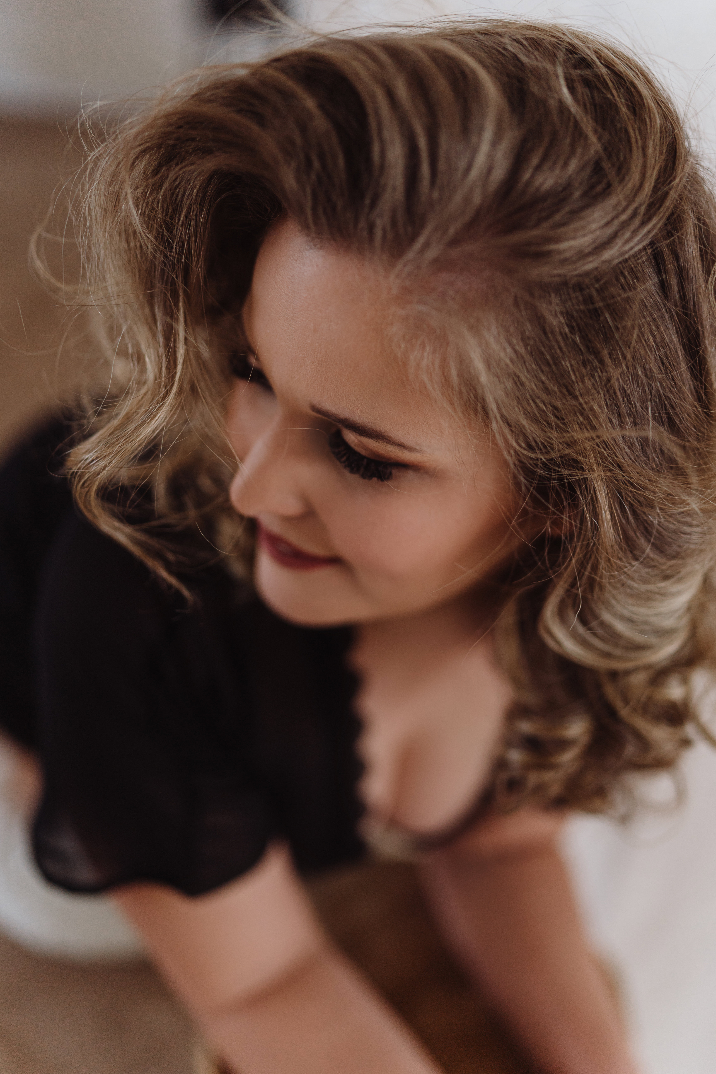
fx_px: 1044
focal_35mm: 35
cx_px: 358
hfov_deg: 37.9
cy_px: 537
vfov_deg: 54.4
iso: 400
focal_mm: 35
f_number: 1.4
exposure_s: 1/100
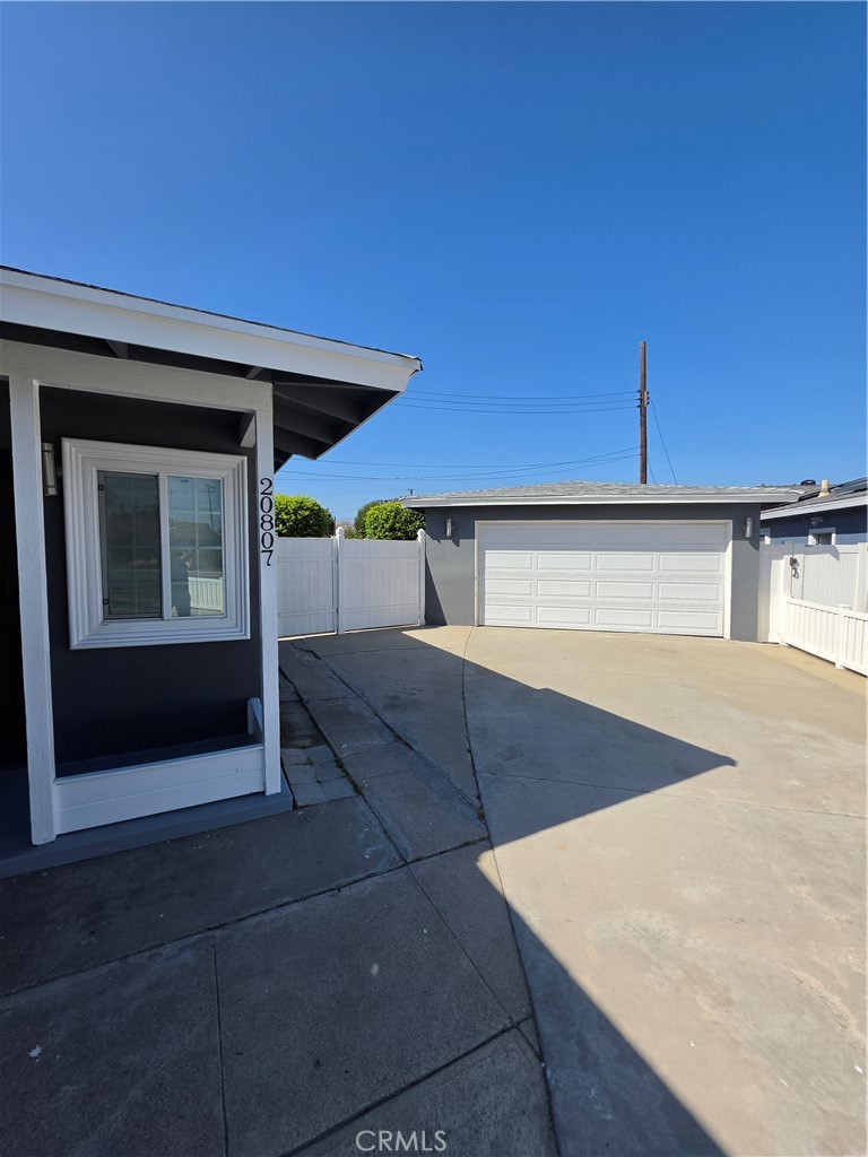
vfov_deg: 106.2
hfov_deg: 89.9
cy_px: 578
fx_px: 435
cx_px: 434
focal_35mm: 13
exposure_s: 1/2169
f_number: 1.9
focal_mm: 2.2
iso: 32
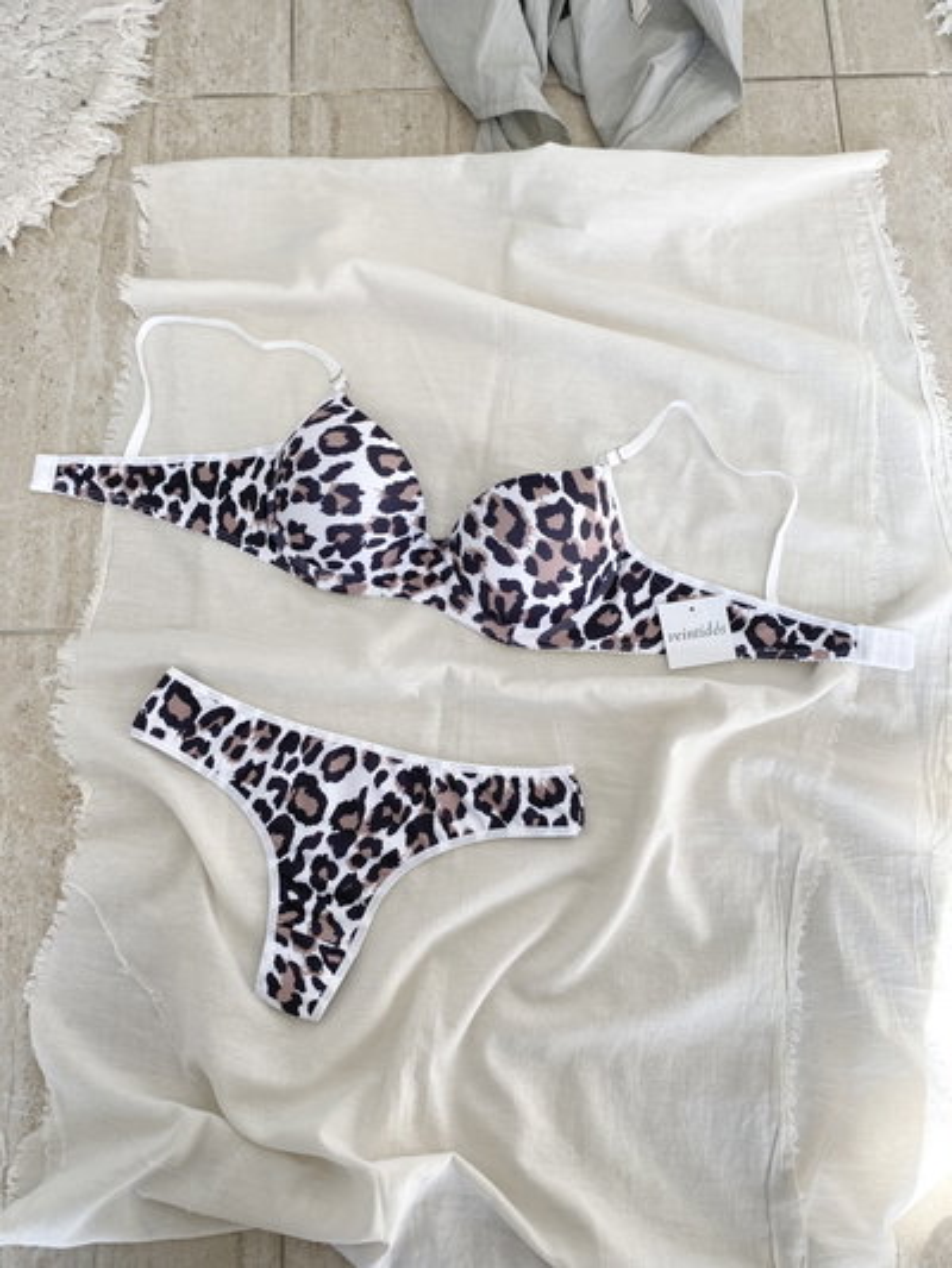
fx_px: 953
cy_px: 634
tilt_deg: -77.8
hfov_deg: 53.1
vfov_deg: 67.3
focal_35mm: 26
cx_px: 476
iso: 32
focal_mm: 4.25
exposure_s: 1/169
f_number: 1.8
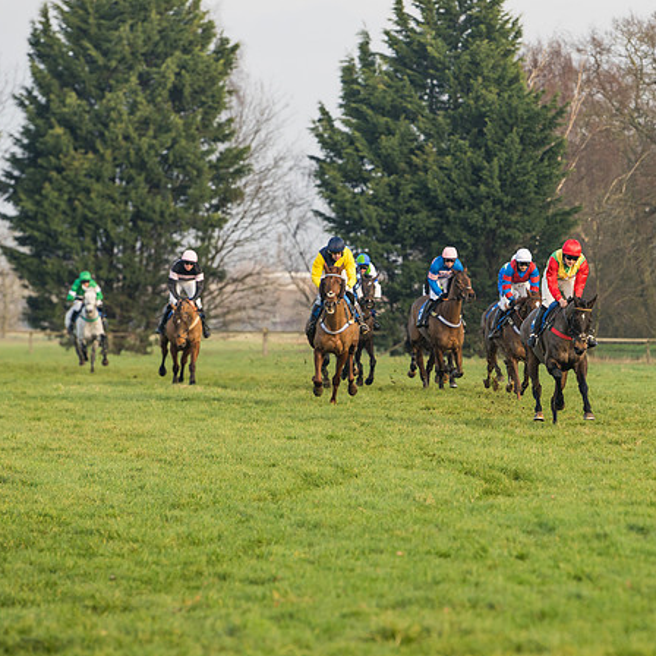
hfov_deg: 4.9
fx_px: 7633
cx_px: 497
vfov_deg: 4.9
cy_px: 310
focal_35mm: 356
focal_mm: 200
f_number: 4
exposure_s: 1/1250
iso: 320
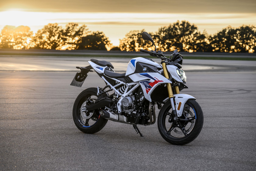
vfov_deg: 16.5
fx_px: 590
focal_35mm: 83
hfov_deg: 24.5
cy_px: 86
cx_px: 128
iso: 200
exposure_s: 1/40
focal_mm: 83
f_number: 4.5
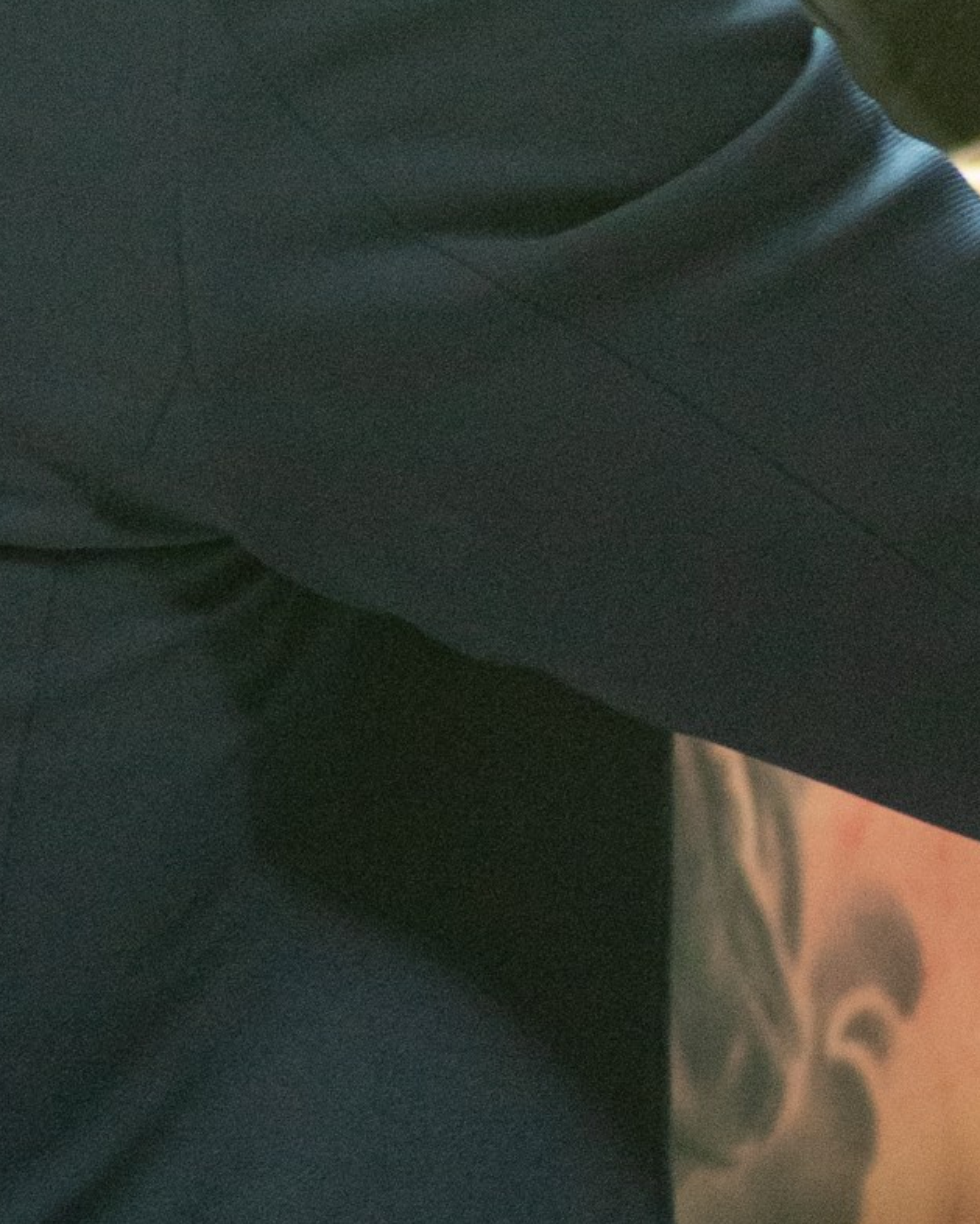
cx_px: 1112
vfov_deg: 2.3
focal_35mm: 836
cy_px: 425
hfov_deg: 1.9
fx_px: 30304
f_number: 4
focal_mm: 200
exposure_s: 1/400
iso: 2000
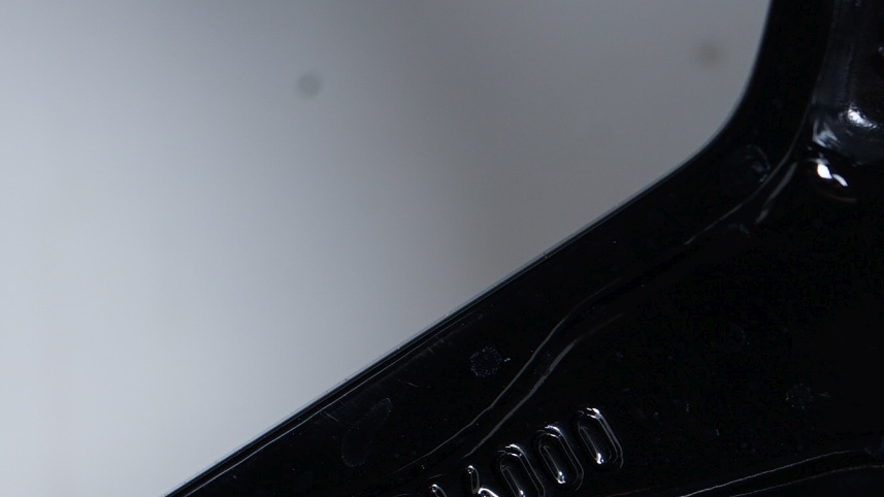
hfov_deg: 15.0
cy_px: 443
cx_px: 462
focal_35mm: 143
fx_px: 3352
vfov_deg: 8.5
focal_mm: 61
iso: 250
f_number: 7.1
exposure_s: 1/125
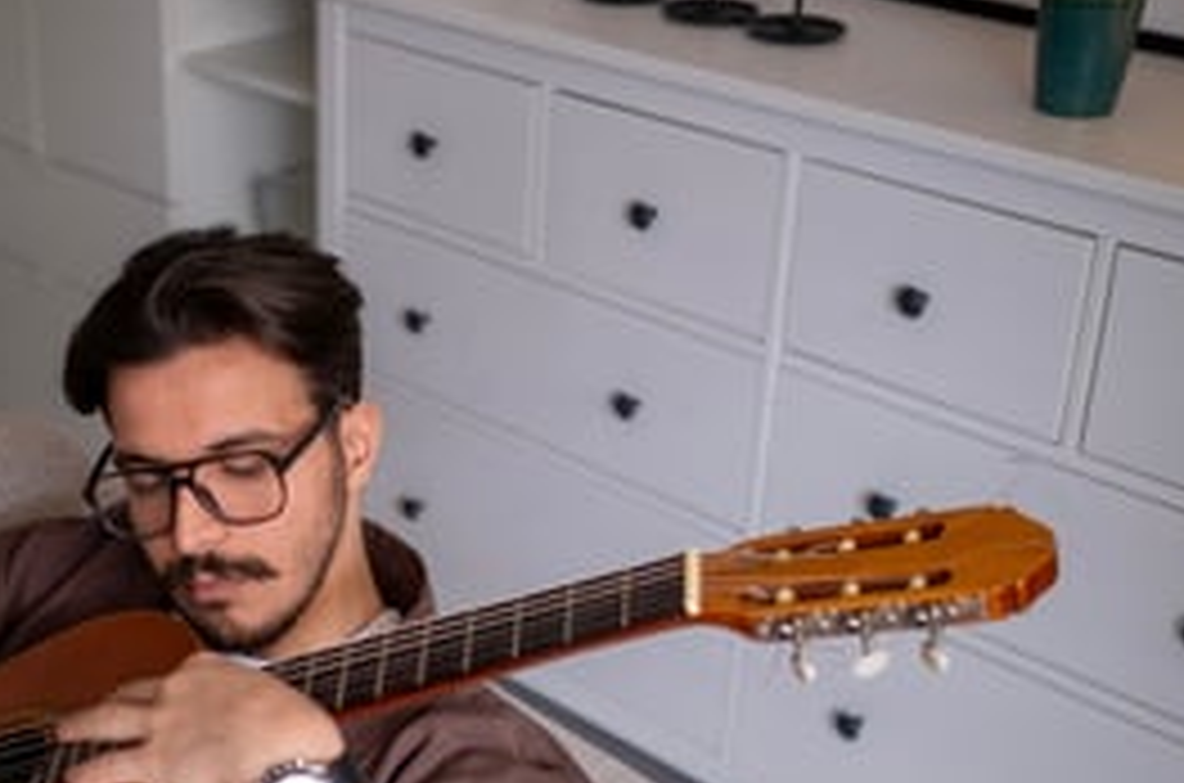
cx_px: 261
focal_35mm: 64
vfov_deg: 20.7
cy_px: 691
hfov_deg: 30.8
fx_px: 2100
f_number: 1.4
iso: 160
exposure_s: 1/100
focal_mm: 23
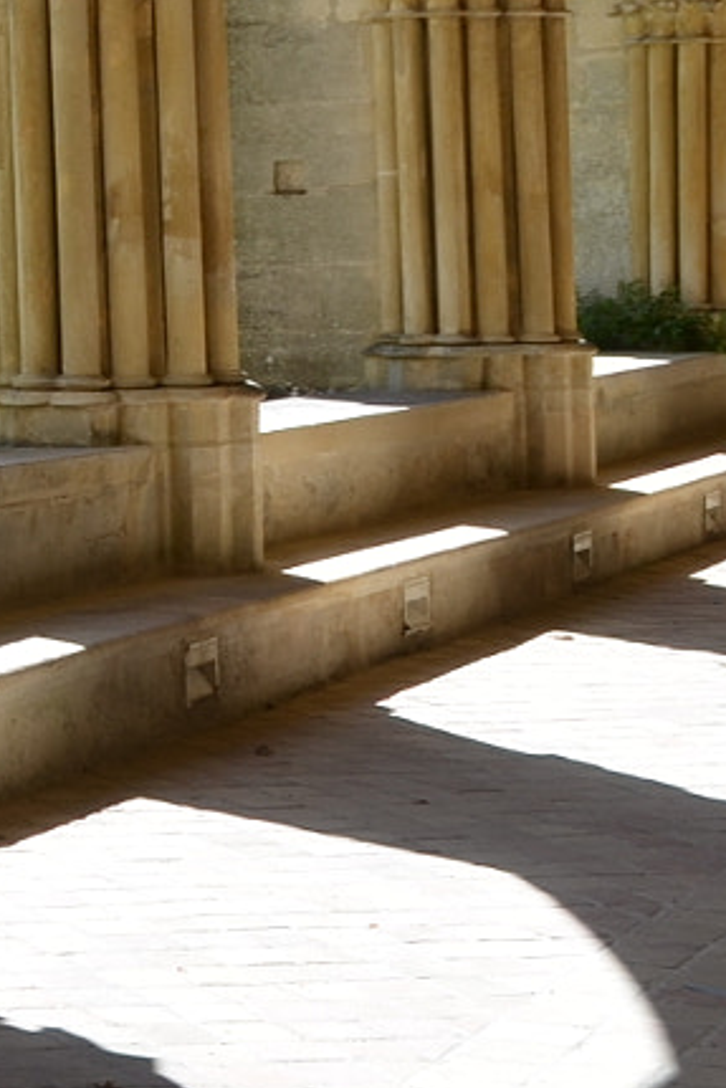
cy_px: 228
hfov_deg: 9.6
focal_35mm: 114
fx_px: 3445
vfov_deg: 17.8
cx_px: -1391
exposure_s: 1/200
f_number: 5
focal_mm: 16
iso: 100
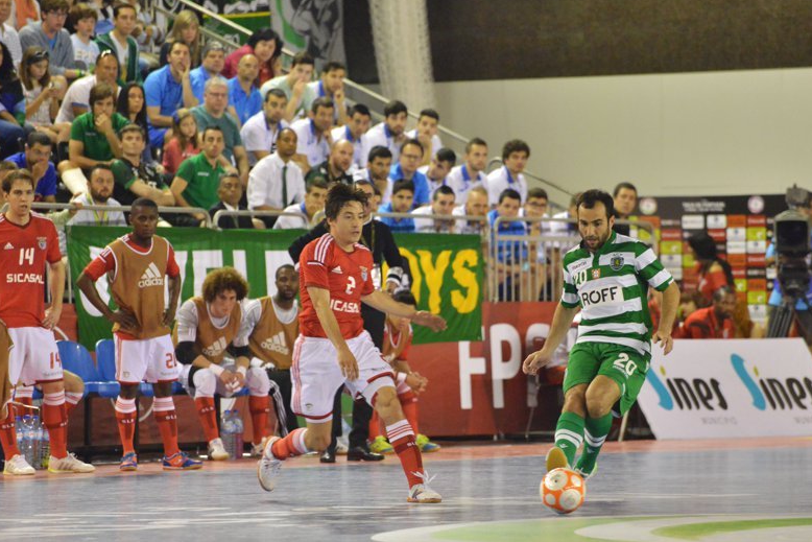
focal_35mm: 277
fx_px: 6249
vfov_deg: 5.0
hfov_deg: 7.4
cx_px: 468
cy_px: 317
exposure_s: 1/400
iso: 6400
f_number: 5.3
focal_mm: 220
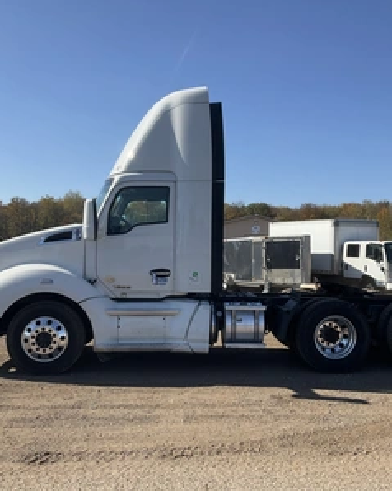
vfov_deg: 48.0
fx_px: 552
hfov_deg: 39.0
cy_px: 246
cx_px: 222
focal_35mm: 38
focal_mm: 3
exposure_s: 1/1786
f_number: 1.8
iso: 25
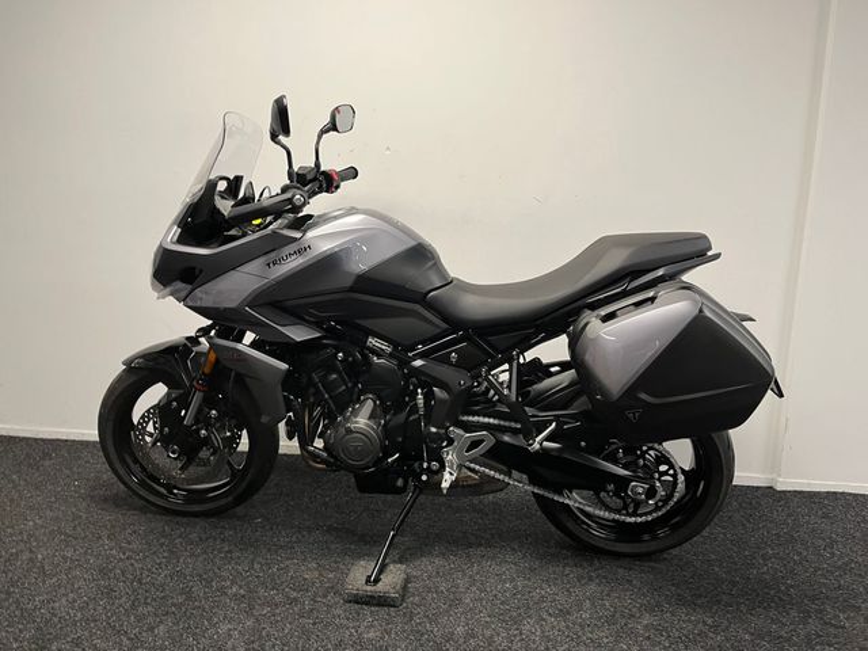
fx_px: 652
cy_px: 326
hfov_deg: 67.3
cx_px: 434
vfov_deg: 53.1
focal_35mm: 26
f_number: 1.6
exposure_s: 1/50
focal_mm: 5.1
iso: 100
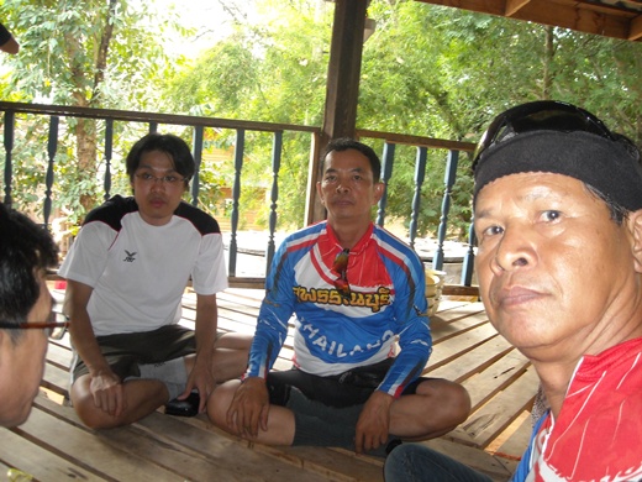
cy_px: 241
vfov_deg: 40.7
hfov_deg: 52.6
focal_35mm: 35
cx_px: 321
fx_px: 649
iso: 200
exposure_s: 1/60
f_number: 2.8
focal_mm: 5.7
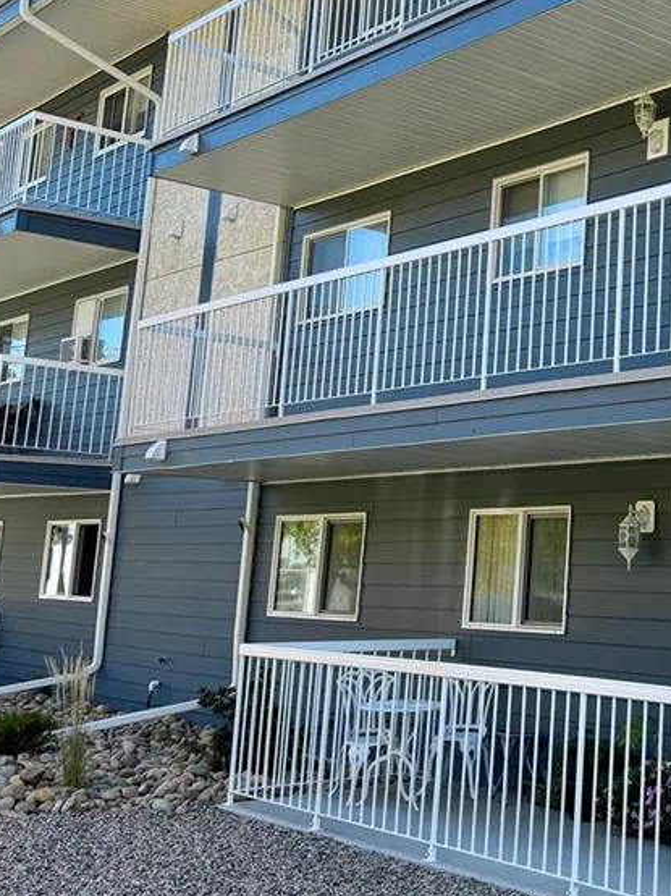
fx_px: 1345
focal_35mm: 52
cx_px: 681
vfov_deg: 36.7
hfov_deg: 26.4
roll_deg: -1.6
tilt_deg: +11.1
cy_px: 346
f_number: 1.78
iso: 100
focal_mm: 6.76
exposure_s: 1/1385
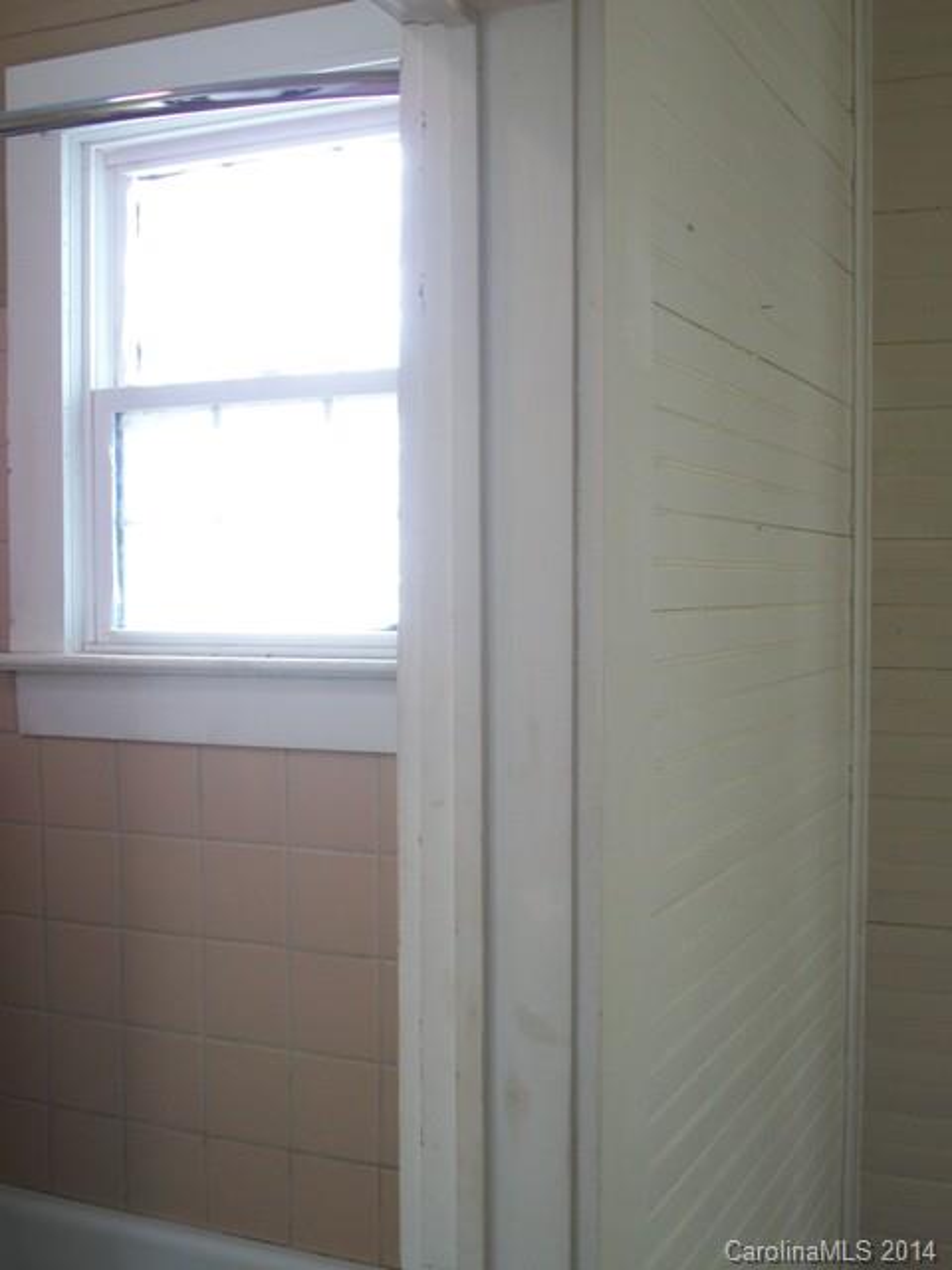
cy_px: 635
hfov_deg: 36.0
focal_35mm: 40
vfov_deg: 46.8
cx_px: 476
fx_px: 1467
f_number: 3.2
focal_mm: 7.1
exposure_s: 1/40
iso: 80
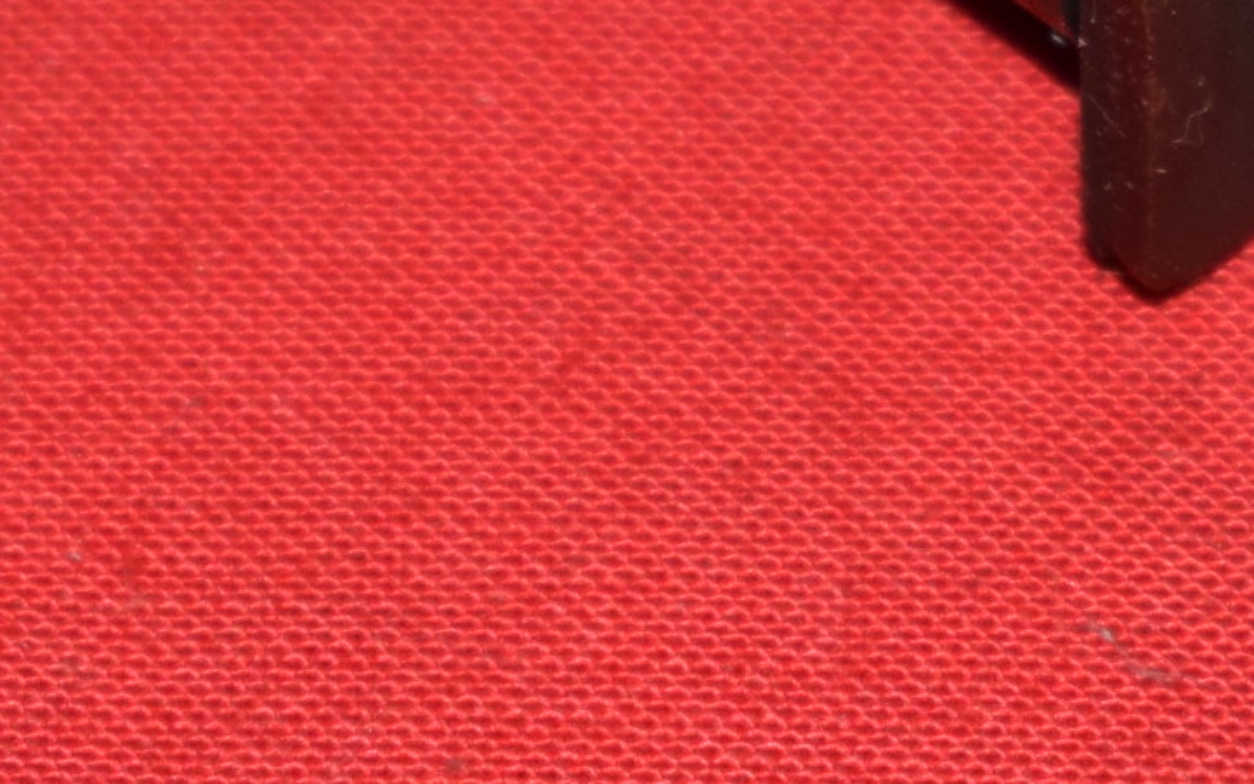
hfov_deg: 6.0
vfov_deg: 3.8
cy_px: -278
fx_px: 11898
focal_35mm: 348
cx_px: 1004
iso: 640
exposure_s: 1/125
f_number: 5.6
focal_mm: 55
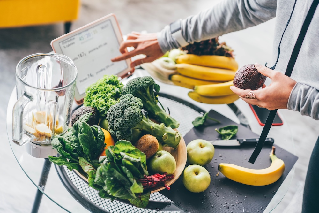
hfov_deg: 36.2
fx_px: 487
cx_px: 160
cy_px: 106
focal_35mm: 55
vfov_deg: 24.6
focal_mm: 55
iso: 200
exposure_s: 1/100
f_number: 2.5
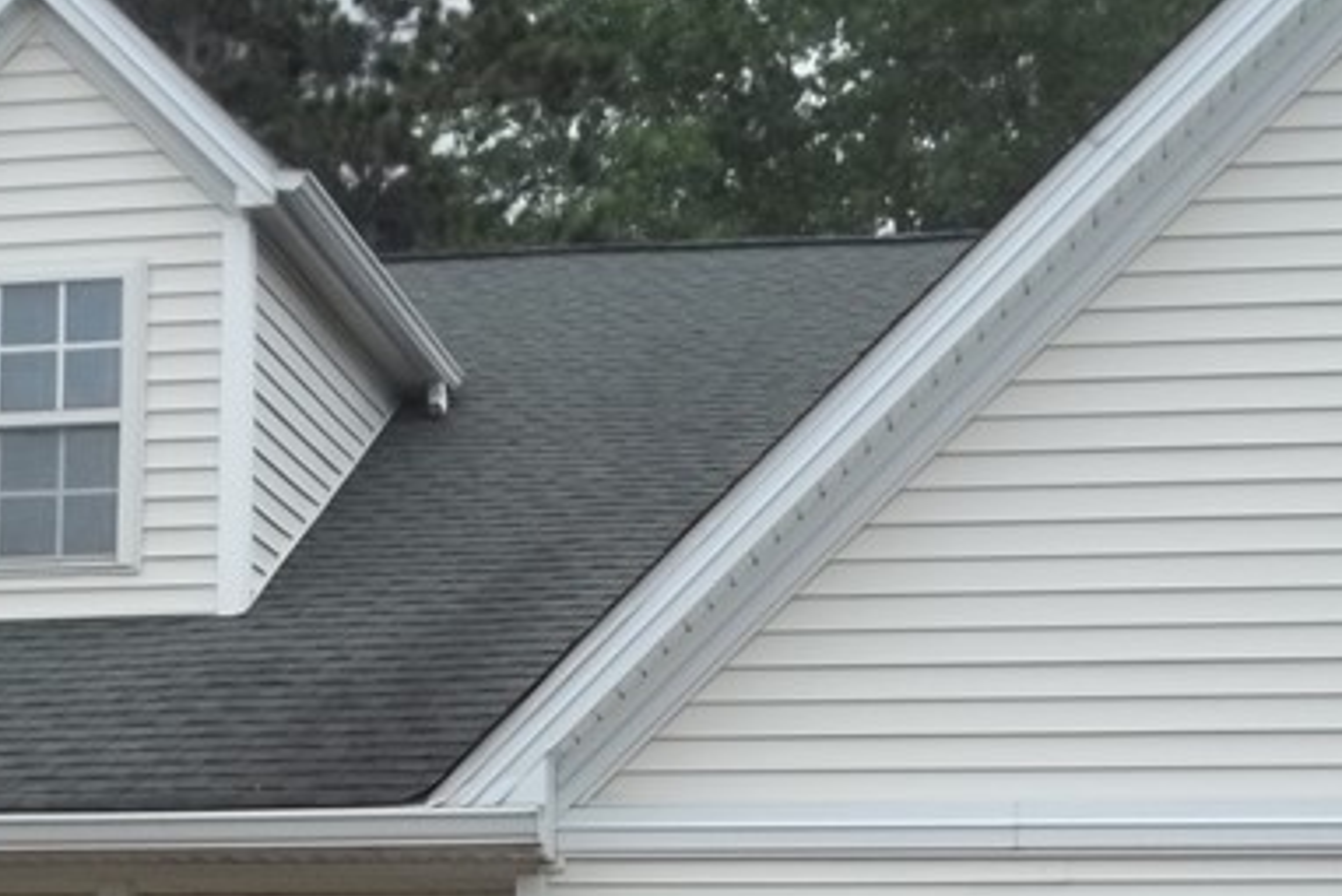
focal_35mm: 92
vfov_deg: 14.5
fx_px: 3431
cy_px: 970
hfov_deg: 21.9
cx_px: 344
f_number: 8
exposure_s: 1/100
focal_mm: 5.9
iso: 64
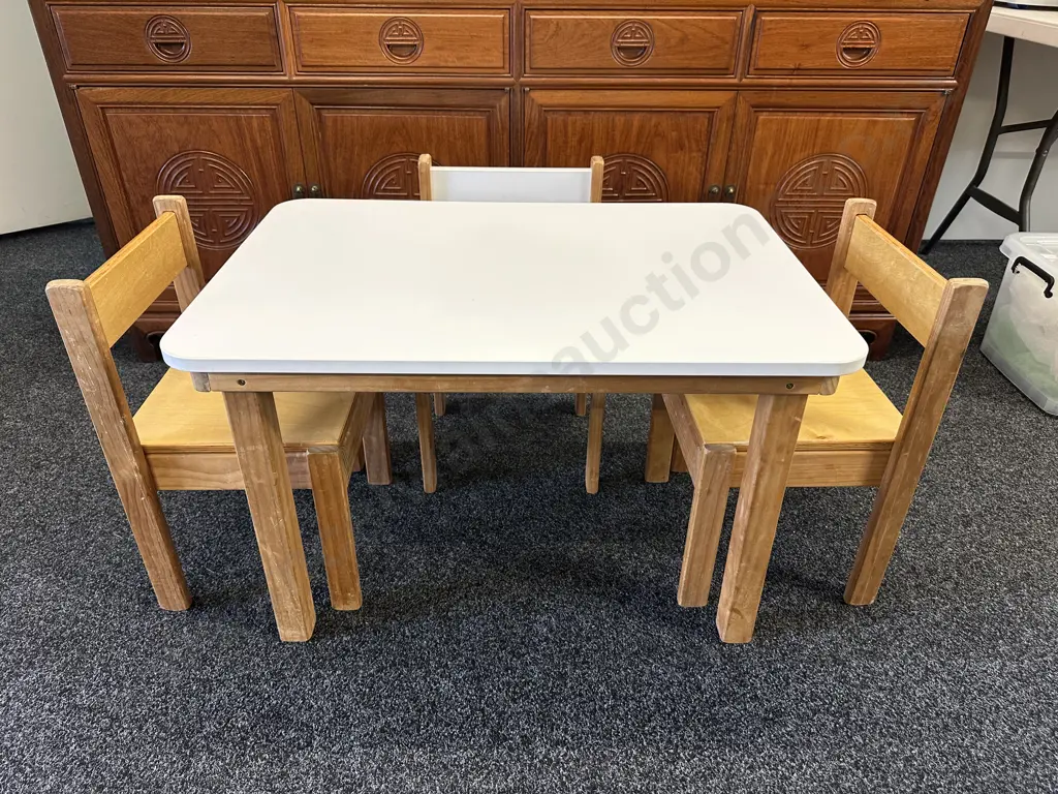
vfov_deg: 56.8
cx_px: 529
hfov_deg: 71.6
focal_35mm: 24
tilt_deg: -33.1
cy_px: 397
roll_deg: -0.7
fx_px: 734
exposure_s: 1/50
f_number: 1.78
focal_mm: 6.86
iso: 125
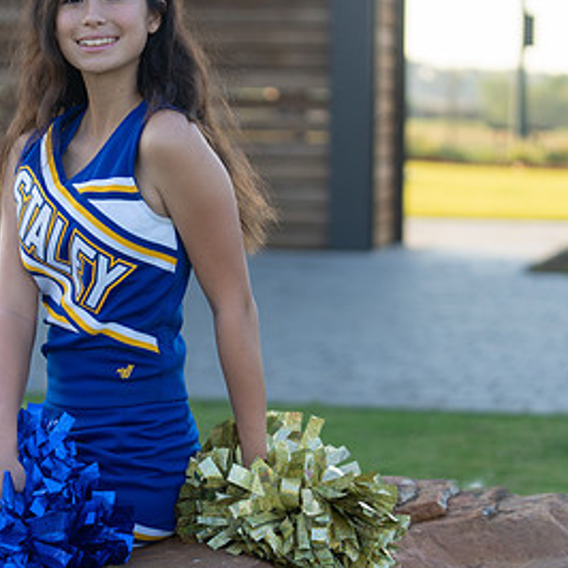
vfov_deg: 12.5
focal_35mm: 140
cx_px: 121
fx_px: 2599
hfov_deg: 12.4
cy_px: 269
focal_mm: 70
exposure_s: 1/400
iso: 100
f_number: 2.8
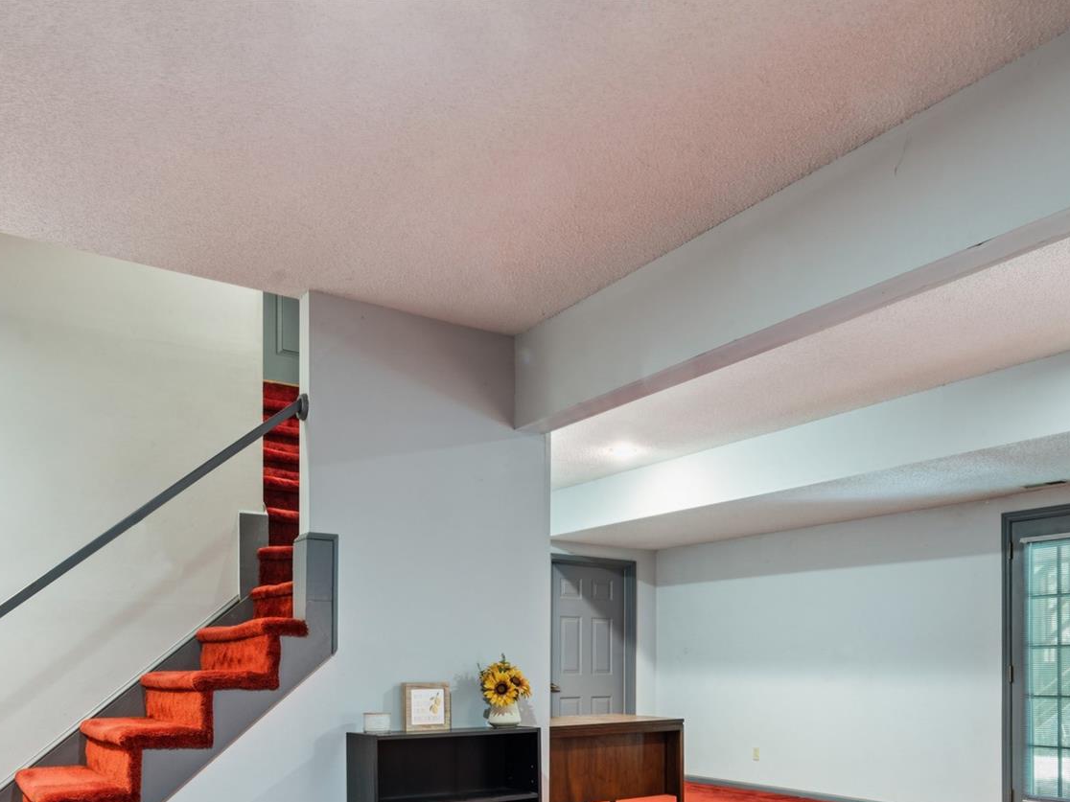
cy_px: 650
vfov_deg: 44.4
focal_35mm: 30
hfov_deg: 59.8
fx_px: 927
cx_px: 591
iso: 100
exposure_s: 10
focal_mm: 17
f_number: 13
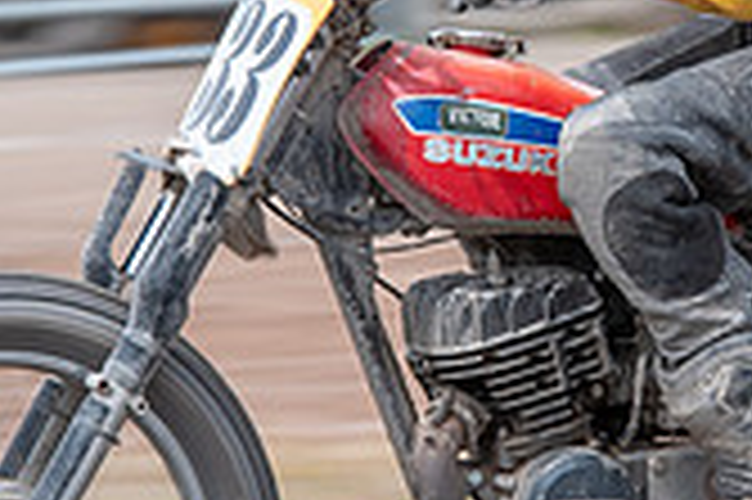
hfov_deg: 2.3
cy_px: 283
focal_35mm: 888
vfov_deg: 1.5
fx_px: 18531
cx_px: 622
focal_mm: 200
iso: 200
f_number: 8
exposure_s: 1/320
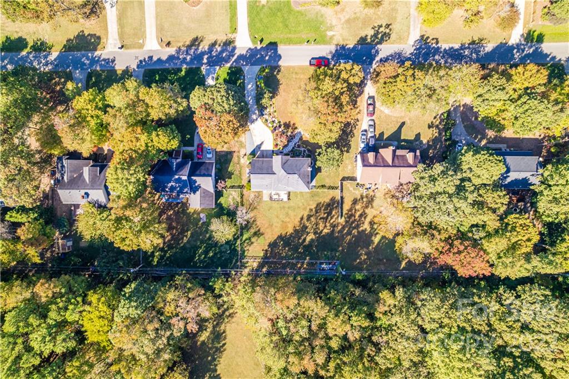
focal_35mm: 22
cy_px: 190
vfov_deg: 57.1
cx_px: 284
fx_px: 347
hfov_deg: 78.6
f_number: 2.8
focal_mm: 8.38
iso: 100
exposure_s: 1/30
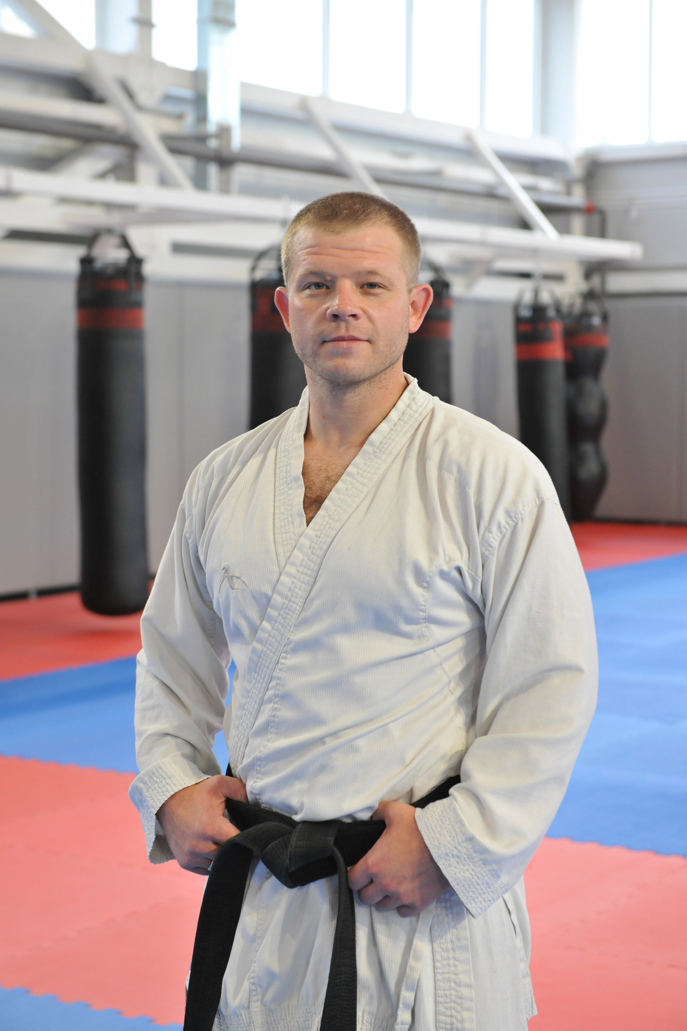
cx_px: 344
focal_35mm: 70
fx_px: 2004
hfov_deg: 19.5
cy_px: 516
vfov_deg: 28.8
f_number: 4.5
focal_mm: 70
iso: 1250
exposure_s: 1/100
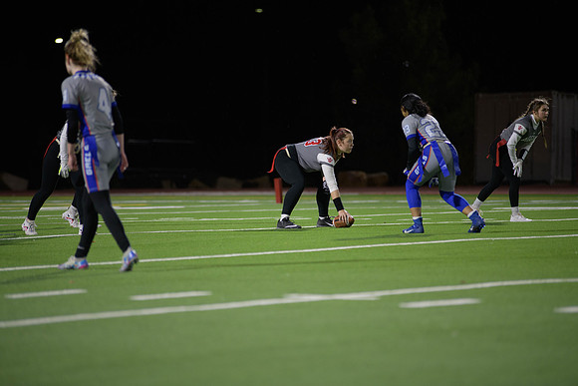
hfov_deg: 10.3
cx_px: 289
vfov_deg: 6.9
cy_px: 193
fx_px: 3212
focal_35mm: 200
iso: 900
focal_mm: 200
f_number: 2.8
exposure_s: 1/200
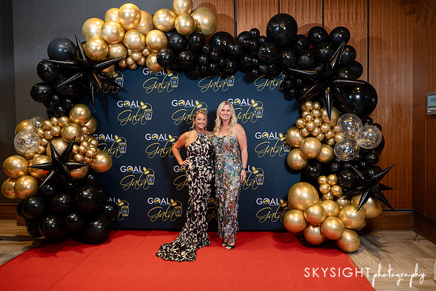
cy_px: 140
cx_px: 209
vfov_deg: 43.8
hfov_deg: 62.2
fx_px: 362
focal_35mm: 30
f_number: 3.2
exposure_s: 1/200
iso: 1000
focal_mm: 28
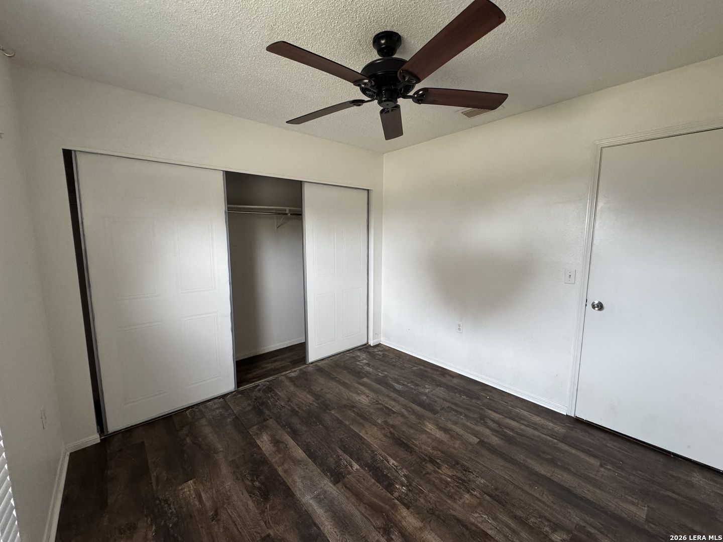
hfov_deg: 102.1
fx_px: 292
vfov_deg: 85.7
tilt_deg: -8.3
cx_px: 362
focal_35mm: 14
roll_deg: +0.2
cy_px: 271
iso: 320
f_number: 2.2
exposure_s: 1/60
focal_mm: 2.22
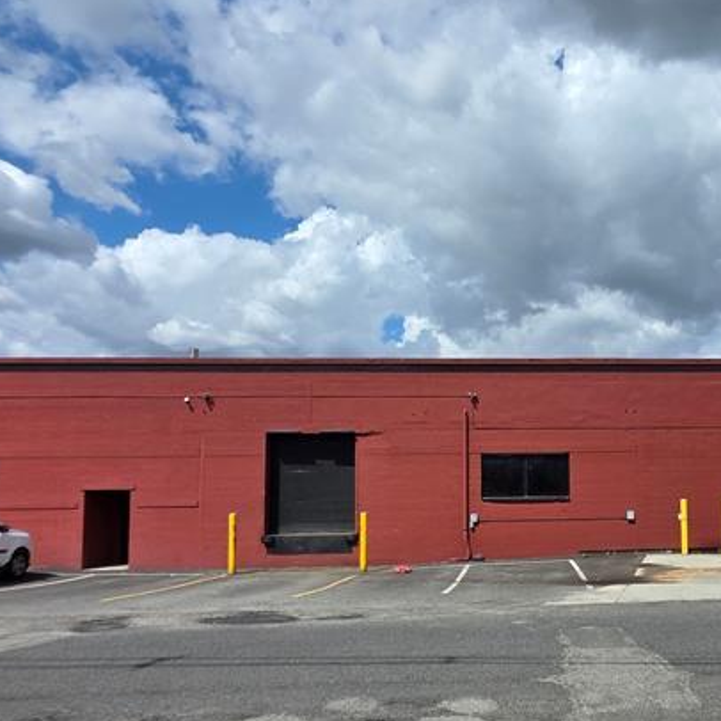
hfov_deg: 52.3
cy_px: 444
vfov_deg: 55.1
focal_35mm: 29
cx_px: 568
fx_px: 683
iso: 40
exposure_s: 1/4217
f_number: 1.9
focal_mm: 2.2
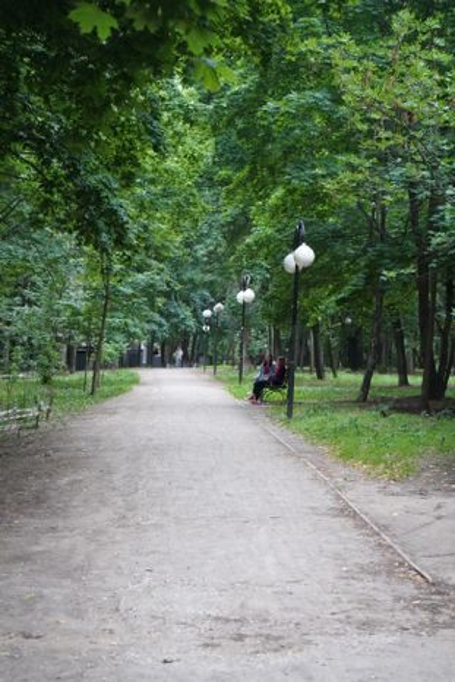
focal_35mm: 70
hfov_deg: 19.5
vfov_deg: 28.8
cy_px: 341
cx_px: 228
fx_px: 1326
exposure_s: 1/160
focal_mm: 70
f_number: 5.6
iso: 8000
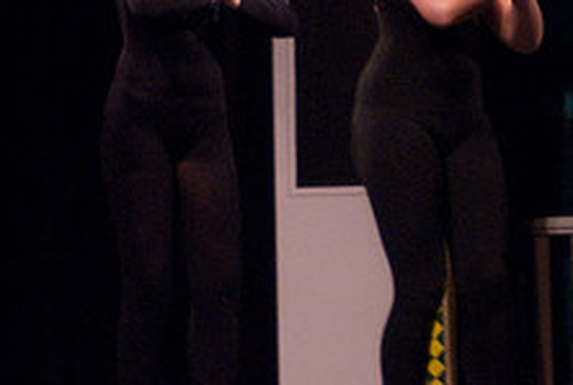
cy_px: 18
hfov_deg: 9.5
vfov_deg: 6.4
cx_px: 168
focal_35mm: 215
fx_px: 3434
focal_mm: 55
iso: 1250
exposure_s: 1/60
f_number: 2.8
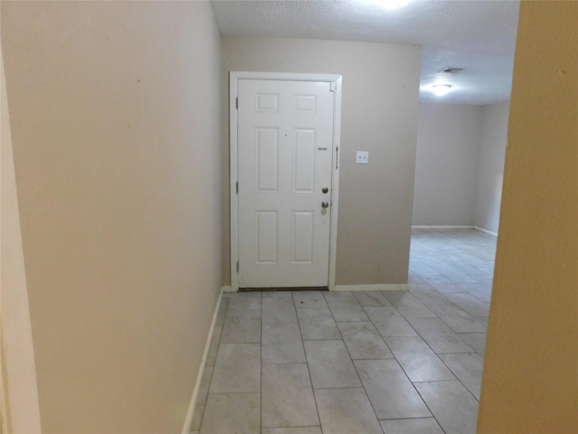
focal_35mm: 23
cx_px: 289
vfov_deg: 58.9
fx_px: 384
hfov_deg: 73.9
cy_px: 217
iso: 400
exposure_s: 1/13
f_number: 3
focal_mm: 4
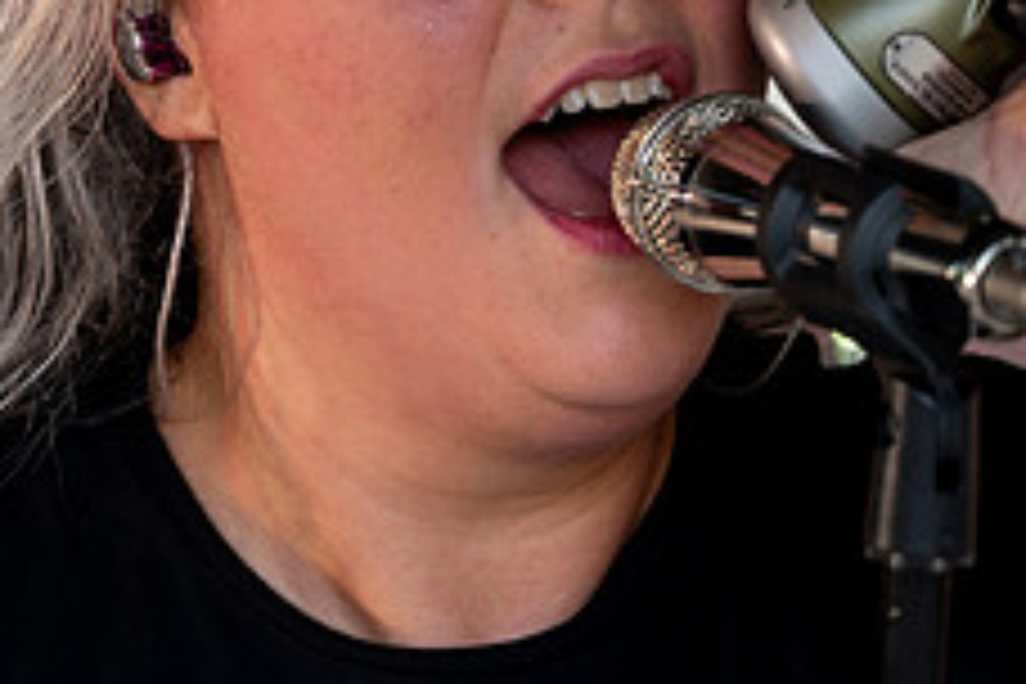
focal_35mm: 178
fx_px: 5073
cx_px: 320
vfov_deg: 7.7
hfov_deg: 11.5
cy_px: 166
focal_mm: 70
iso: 800
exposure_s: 1/200
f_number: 4.5
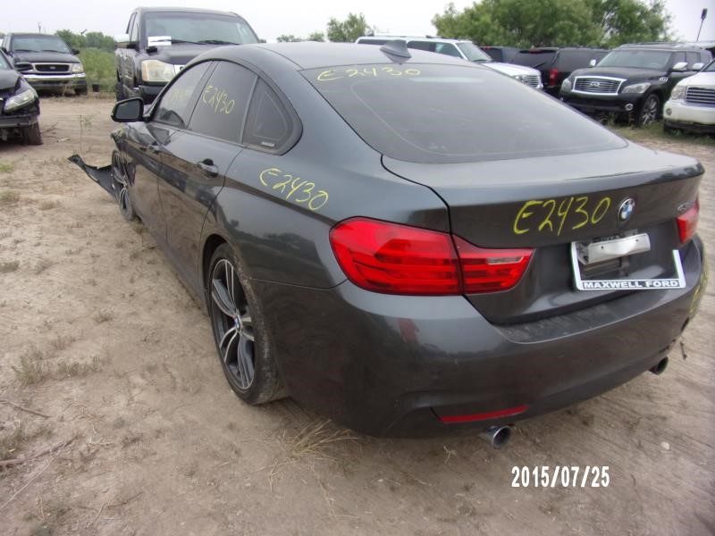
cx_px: 358
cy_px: 268
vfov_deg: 56.8
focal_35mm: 24
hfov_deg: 71.6
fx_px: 496
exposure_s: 1/120
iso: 80
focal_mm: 4.3
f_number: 3.3
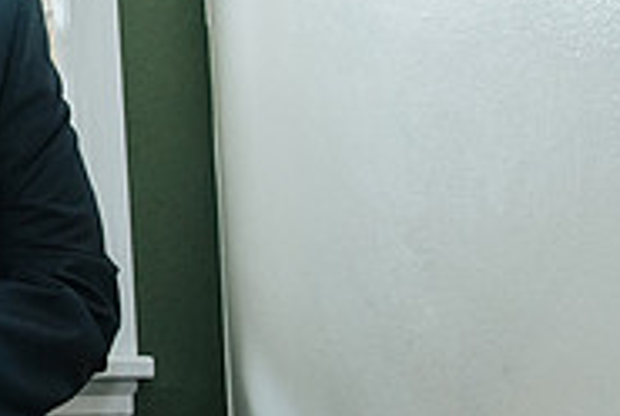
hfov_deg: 21.1
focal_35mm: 86
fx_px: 1483
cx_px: -220
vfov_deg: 15.9
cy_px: 115
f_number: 4
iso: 2200
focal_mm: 24
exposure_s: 1/60
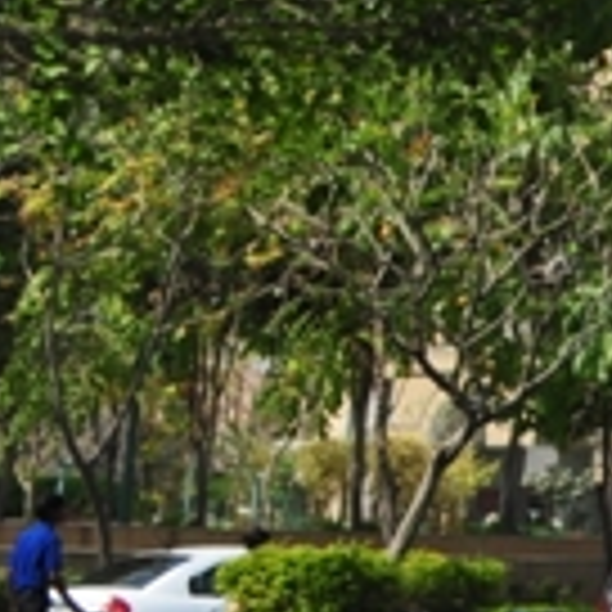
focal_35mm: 172
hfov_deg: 8.6
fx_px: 3440
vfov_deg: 9.7
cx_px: 1773
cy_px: -432
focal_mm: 18
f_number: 10
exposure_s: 1/400
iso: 200
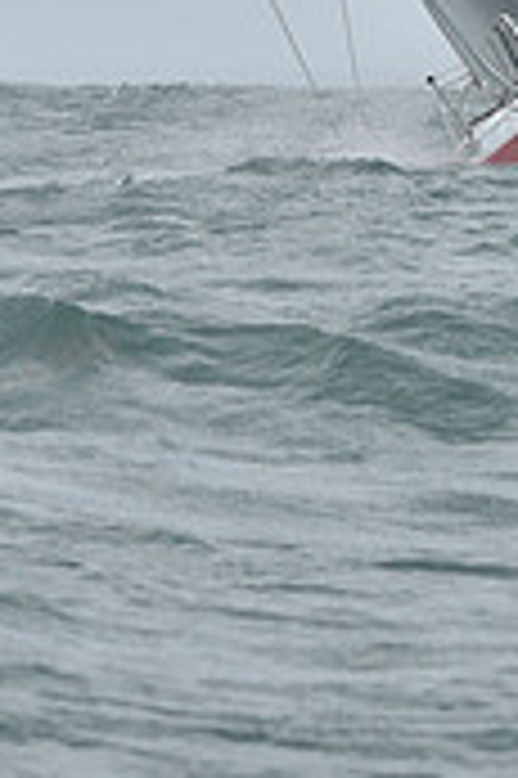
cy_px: 110
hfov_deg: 1.6
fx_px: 18900
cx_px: 356
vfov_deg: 2.4
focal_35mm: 874
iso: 320
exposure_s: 1/1000
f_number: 8
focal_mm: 260
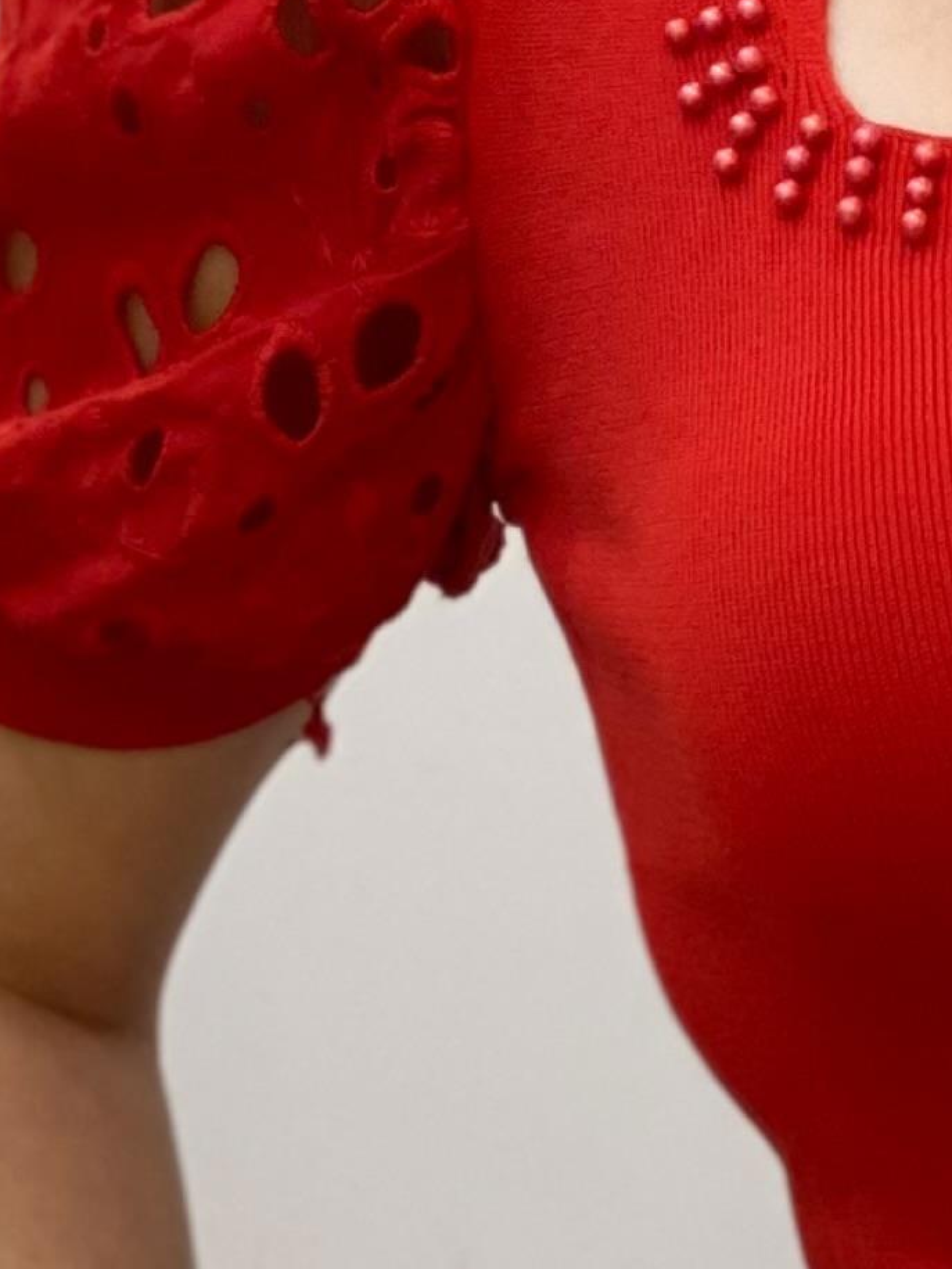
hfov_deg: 6.4
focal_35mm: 229
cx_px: 1419
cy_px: -238
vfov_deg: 8.6
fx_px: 8397
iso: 100
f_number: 2
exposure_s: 1/100
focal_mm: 6
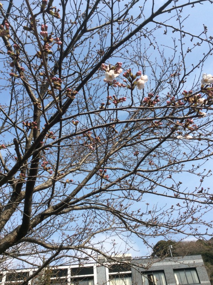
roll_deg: +7.1
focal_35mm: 32
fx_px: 263
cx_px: 106
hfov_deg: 44.1
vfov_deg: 56.9
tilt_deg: +43.4
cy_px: 142
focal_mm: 3.3
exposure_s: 1/1192
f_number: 2.4
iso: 32
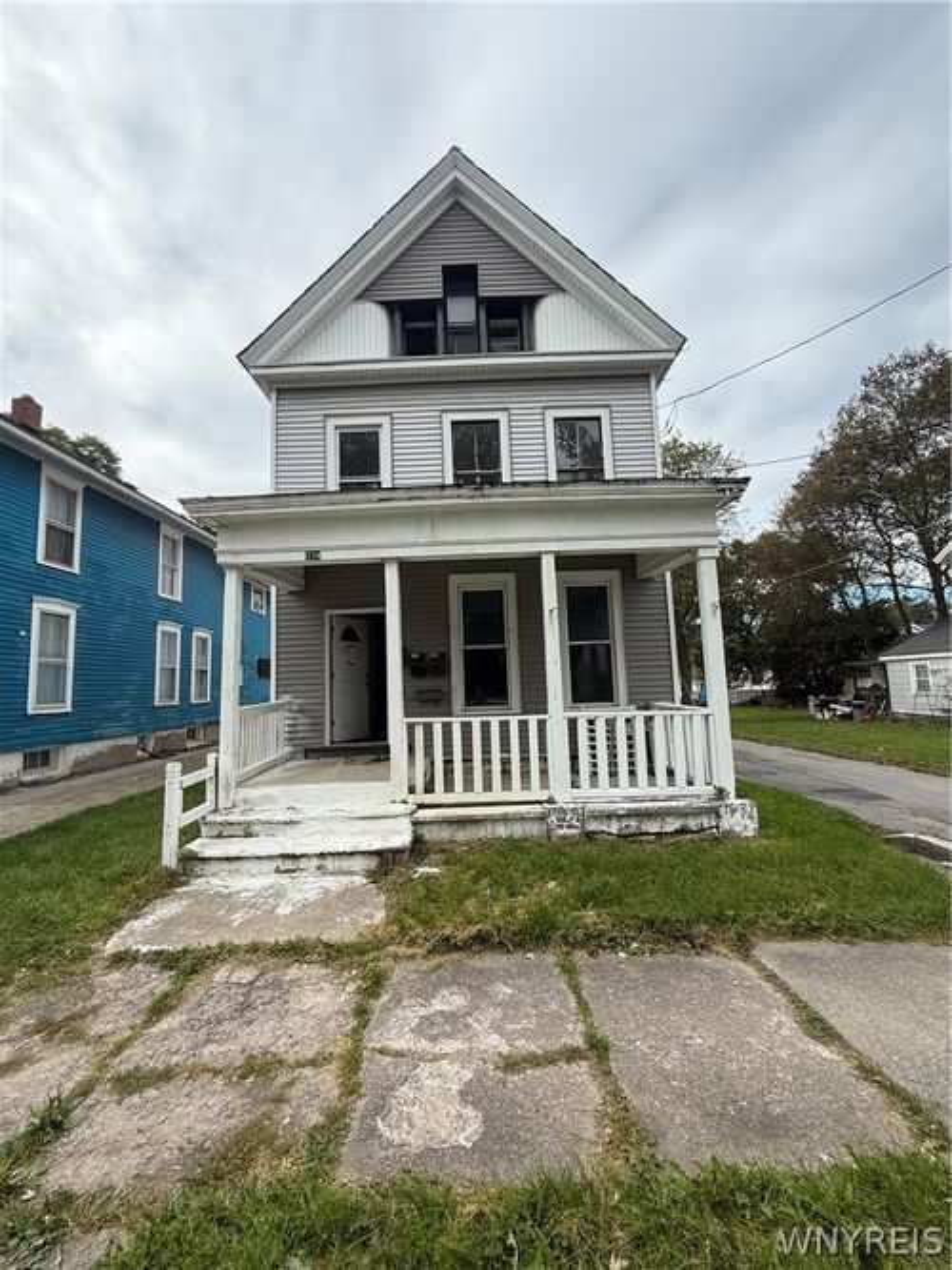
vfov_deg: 102.1
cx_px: 476
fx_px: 514
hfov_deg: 85.7
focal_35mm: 14
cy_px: 635
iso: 64
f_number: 2.2
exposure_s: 1/1017
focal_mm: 2.22
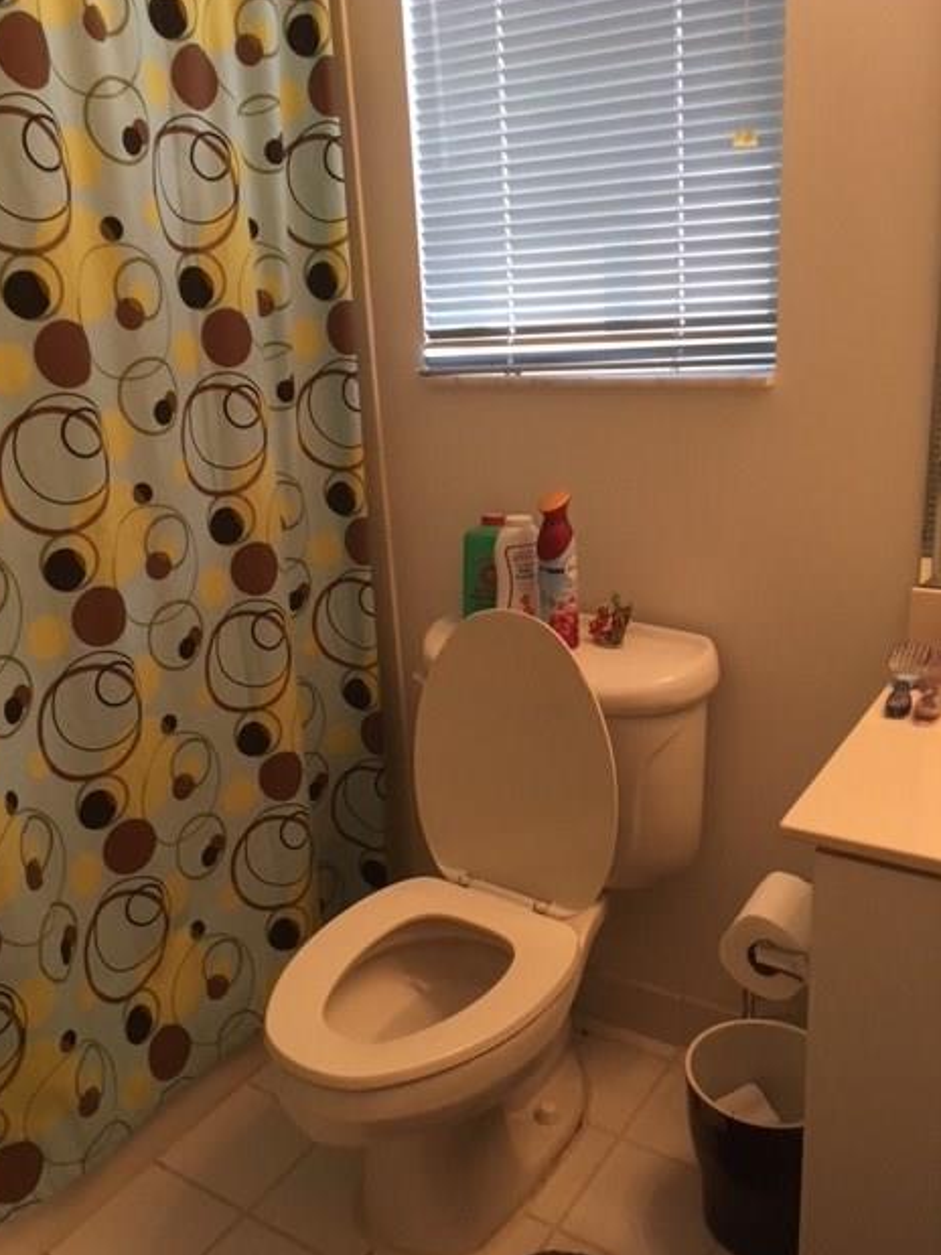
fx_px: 1088
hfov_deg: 46.8
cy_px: 622
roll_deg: +4.4
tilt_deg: -19.6
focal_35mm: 30
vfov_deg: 60.0
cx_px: 458
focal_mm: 4.15
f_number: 2.2
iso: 125
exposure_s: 1/30
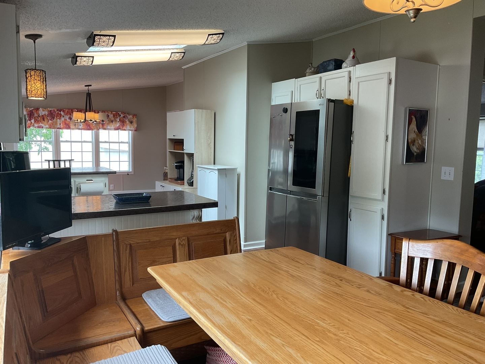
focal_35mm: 29
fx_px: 406
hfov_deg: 61.7
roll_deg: -1.6
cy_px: 182
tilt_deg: -6.6
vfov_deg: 48.2
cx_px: 242
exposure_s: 1/120
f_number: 1.8
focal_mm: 3
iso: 50
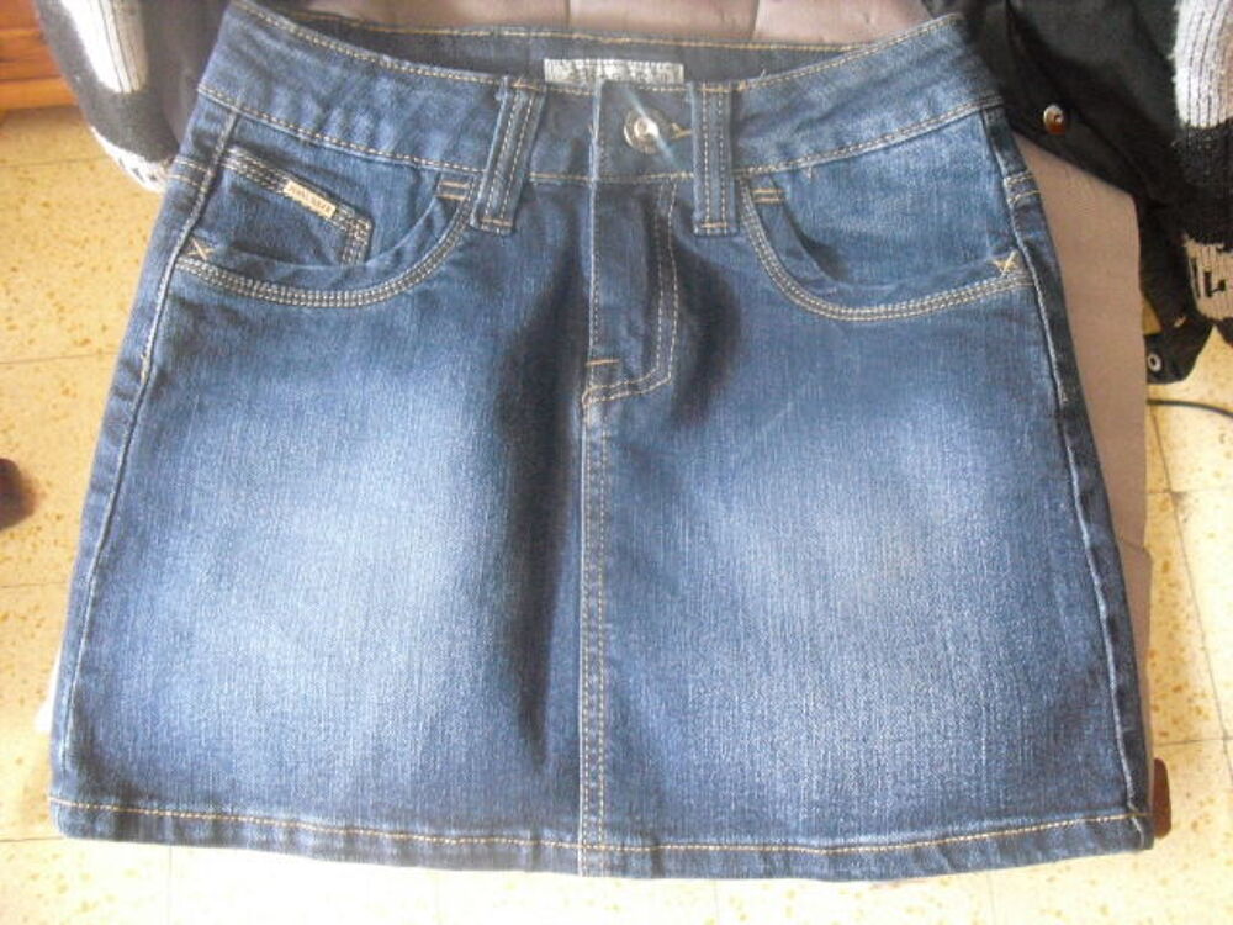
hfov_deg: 51.4
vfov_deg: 39.7
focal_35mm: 36
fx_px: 1282
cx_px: 616
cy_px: 462
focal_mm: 6.3
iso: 800
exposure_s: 1/25
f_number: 3.1
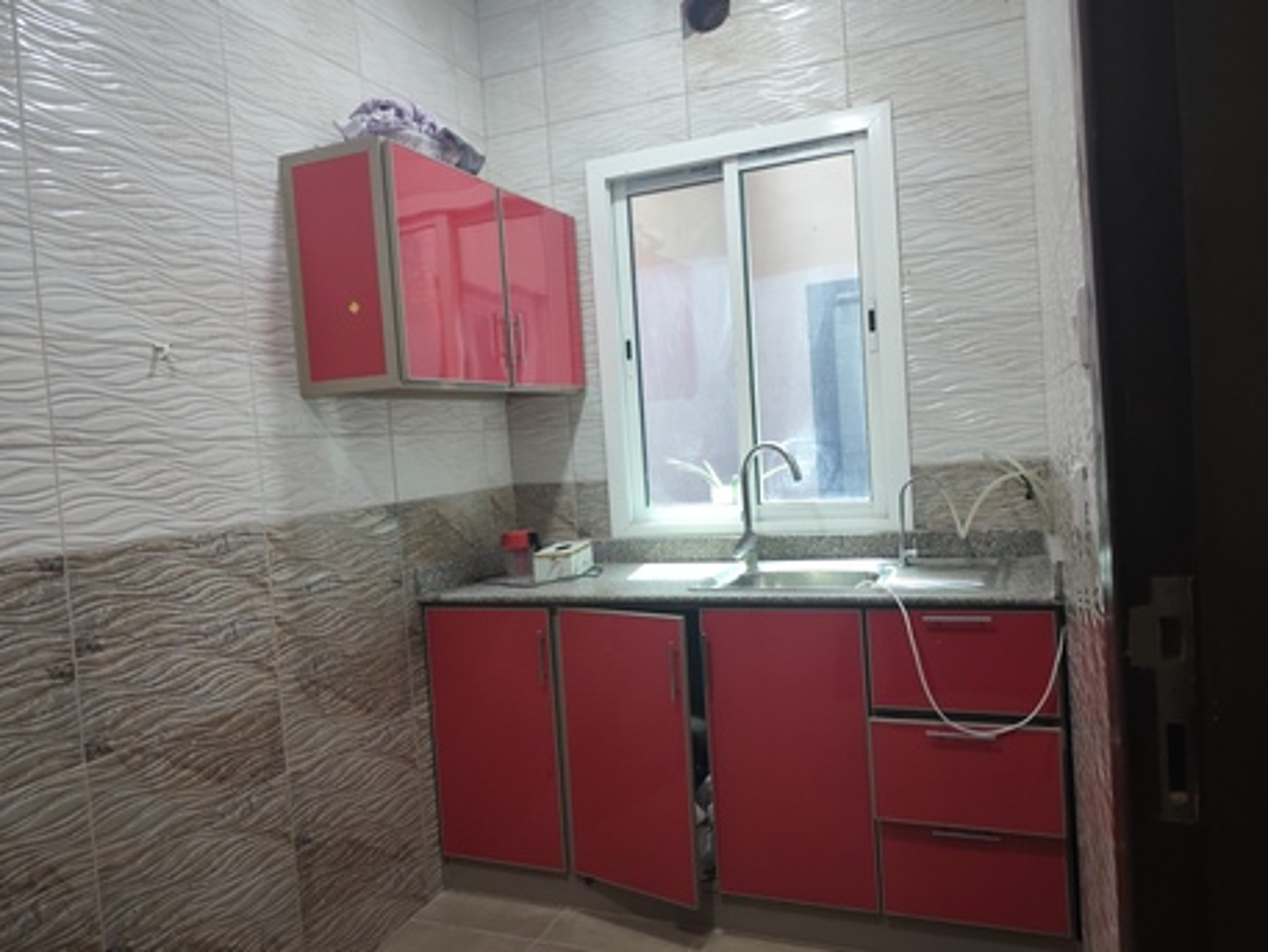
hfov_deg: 71.6
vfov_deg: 56.8
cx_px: 634
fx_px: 879
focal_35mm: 24
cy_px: 476
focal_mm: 5.84
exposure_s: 1/100
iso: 250
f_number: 1.6
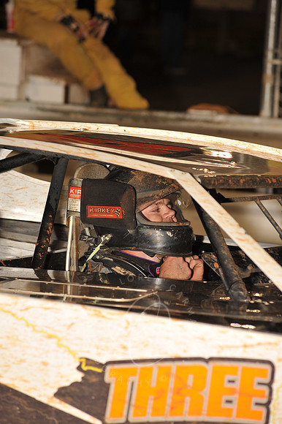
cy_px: 212
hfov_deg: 8.1
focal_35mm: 170
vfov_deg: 12.1
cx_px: 141
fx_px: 2000
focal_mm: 170
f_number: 6.3
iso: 500
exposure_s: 1/250
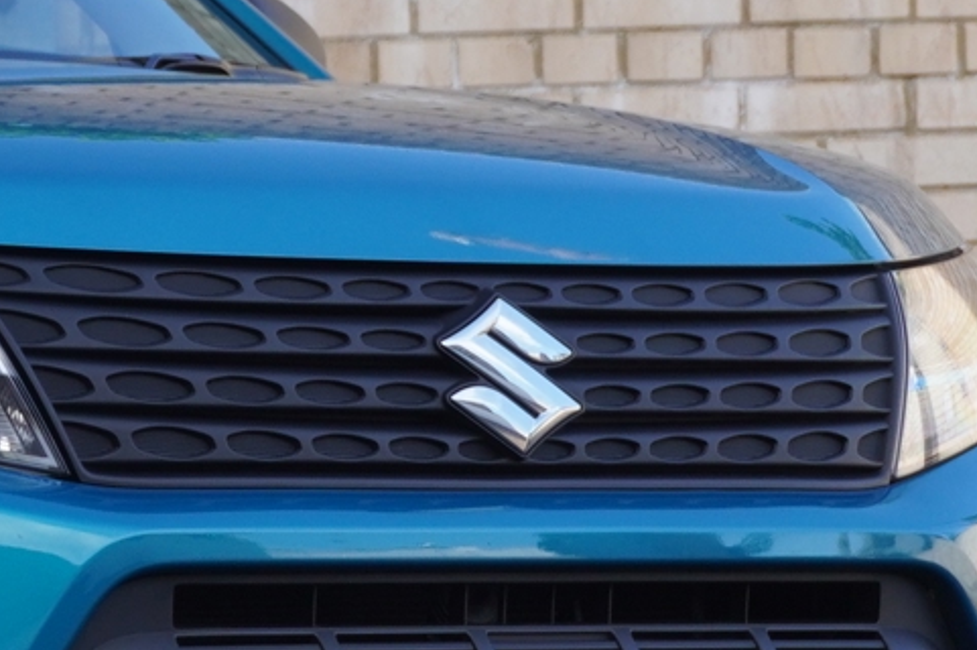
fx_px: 6698
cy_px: 411
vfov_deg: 5.6
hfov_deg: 8.2
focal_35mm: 247
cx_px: -508
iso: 320
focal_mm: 44
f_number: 5.6
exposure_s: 1/160
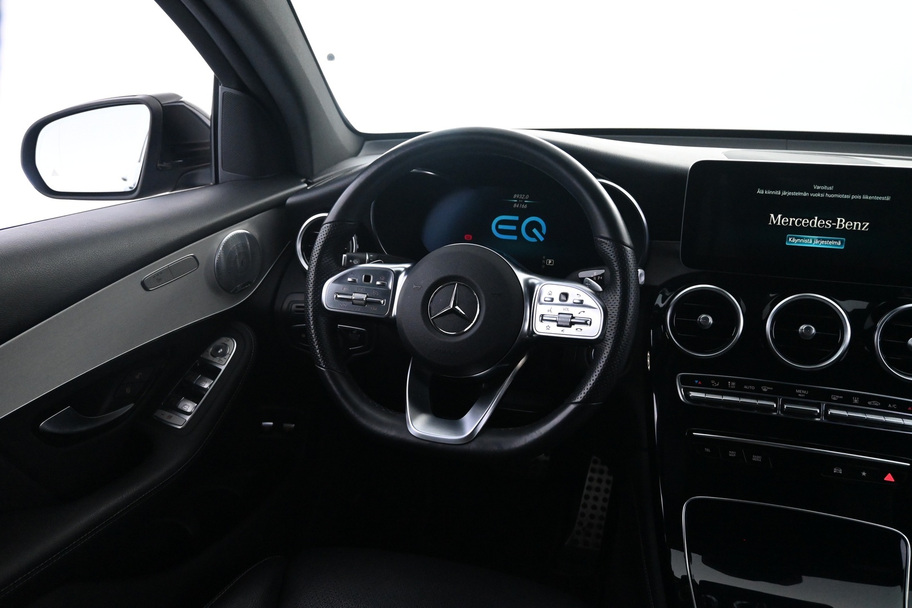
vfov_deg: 44.6
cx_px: 456
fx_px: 741
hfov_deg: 63.2
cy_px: 304
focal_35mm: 29
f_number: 4
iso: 4000
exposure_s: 1/60
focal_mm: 19.5
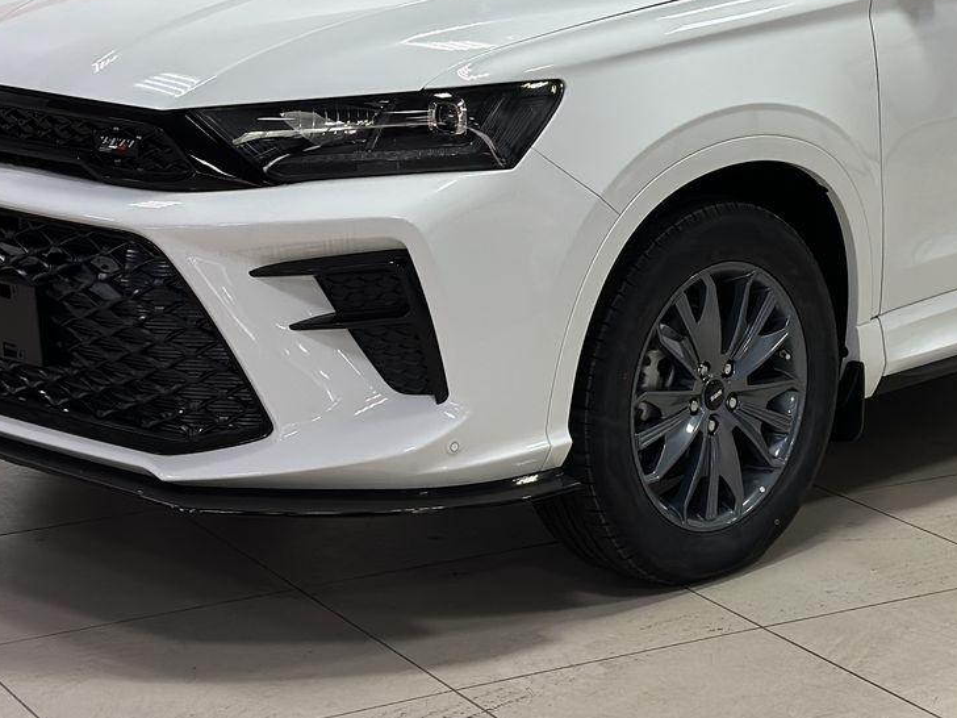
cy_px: 133
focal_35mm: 95
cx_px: 638
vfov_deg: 15.5
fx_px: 2626
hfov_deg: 20.6
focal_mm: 6.86
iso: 80
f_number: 1.78
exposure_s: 1/141
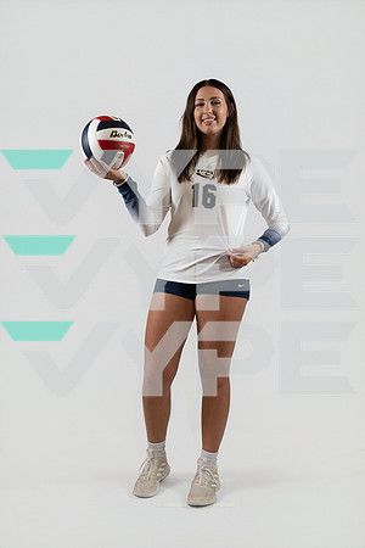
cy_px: 274
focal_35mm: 45
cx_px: 182
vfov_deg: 43.6
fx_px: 684
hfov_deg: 29.9
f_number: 4
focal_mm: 45
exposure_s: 1/160
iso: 320
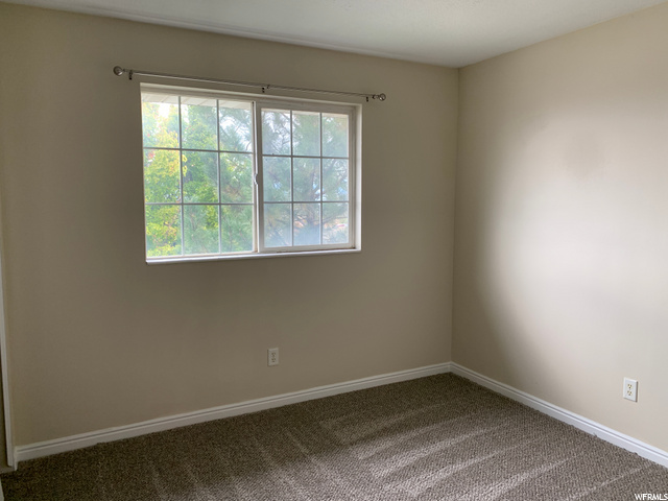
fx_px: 502
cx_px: 334
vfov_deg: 53.1
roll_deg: +0.2
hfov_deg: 67.3
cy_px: 250
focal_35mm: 26
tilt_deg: -5.1
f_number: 1.8
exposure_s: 1/98
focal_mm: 4.25
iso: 100
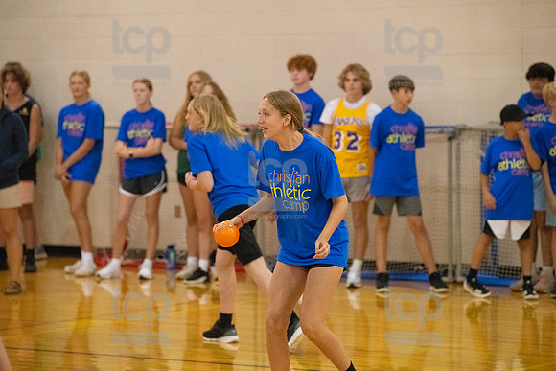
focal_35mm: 155
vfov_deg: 8.9
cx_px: 278
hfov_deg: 13.2
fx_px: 2394
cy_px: 186
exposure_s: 1/800
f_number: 4
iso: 10000
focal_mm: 155
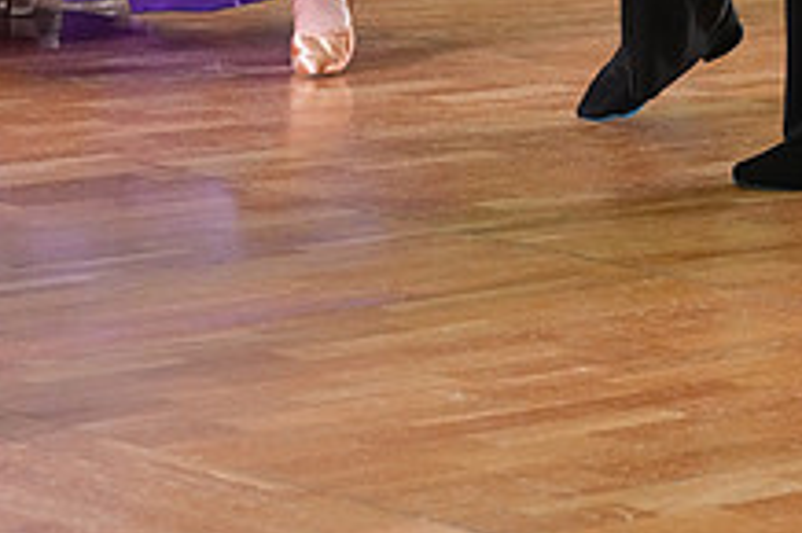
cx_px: 355
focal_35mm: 229
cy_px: -507
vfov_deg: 5.9
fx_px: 5098
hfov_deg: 9.0
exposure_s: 1/200
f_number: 5.6
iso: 3200
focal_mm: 86
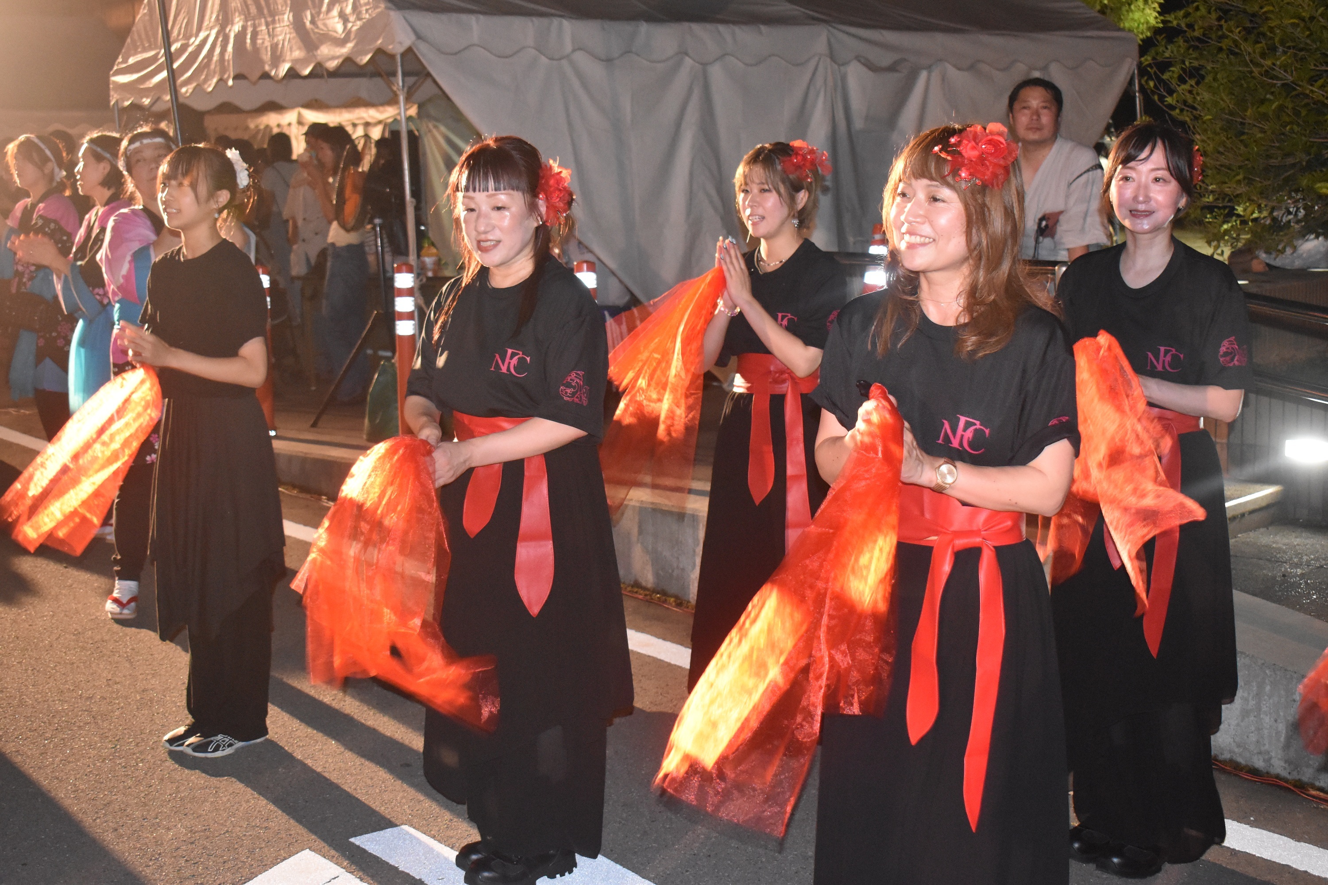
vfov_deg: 26.5
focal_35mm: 51
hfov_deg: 38.9
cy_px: 442
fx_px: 1881
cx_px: 664
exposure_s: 1/60
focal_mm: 34
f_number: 4.5
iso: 4000
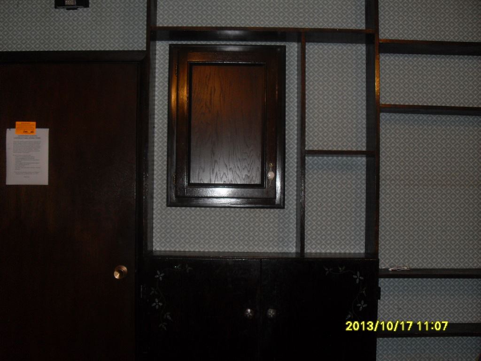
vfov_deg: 38.7
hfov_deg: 50.1
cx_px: 240
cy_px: 180
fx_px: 514
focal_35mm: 37
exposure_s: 1/45
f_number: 2.8
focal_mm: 6.3
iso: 100
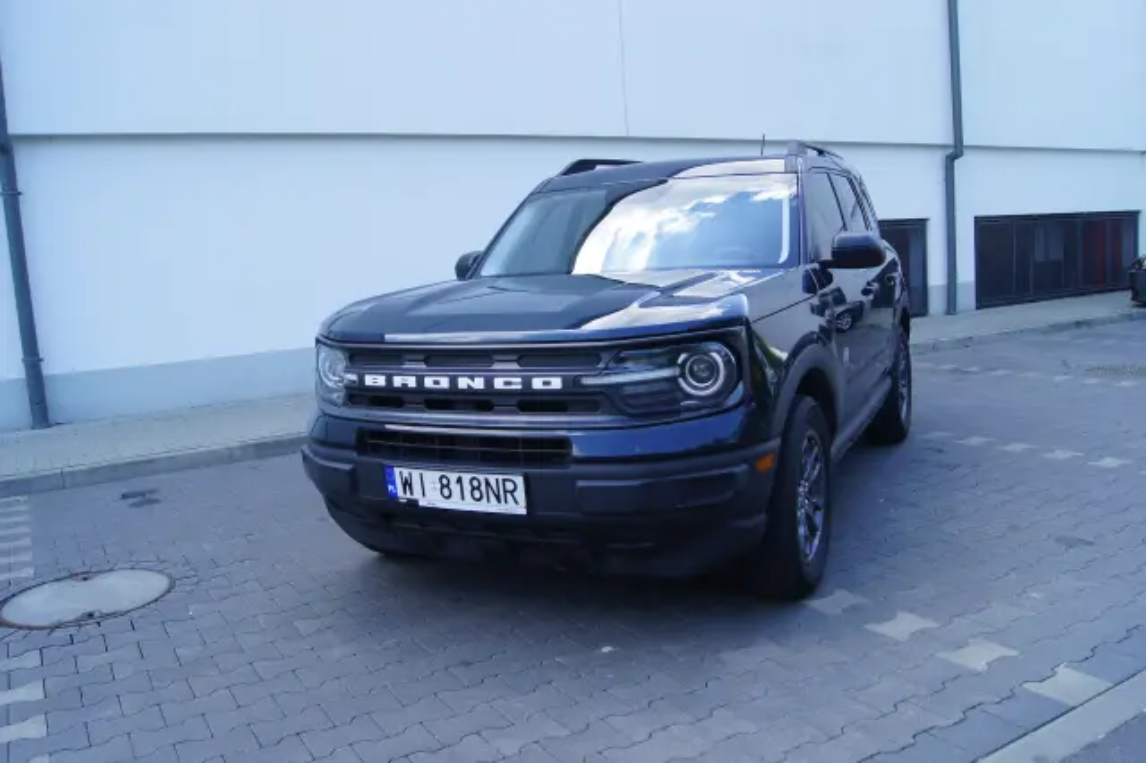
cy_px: 382
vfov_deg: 43.6
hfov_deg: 62.0
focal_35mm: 30
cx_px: 573
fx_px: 954
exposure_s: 1/50
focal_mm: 20
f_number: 7.1
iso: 100
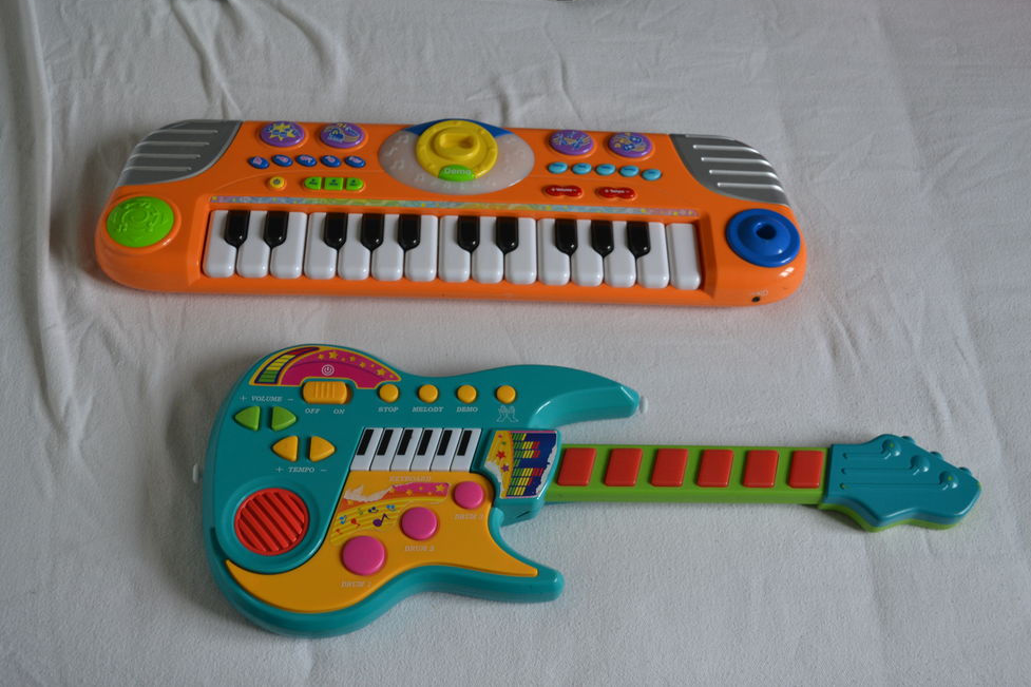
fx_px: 1231
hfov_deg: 45.4
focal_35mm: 43
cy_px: 336
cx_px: 511
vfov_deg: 31.2
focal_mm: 28
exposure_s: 1/25
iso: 400
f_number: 4.5
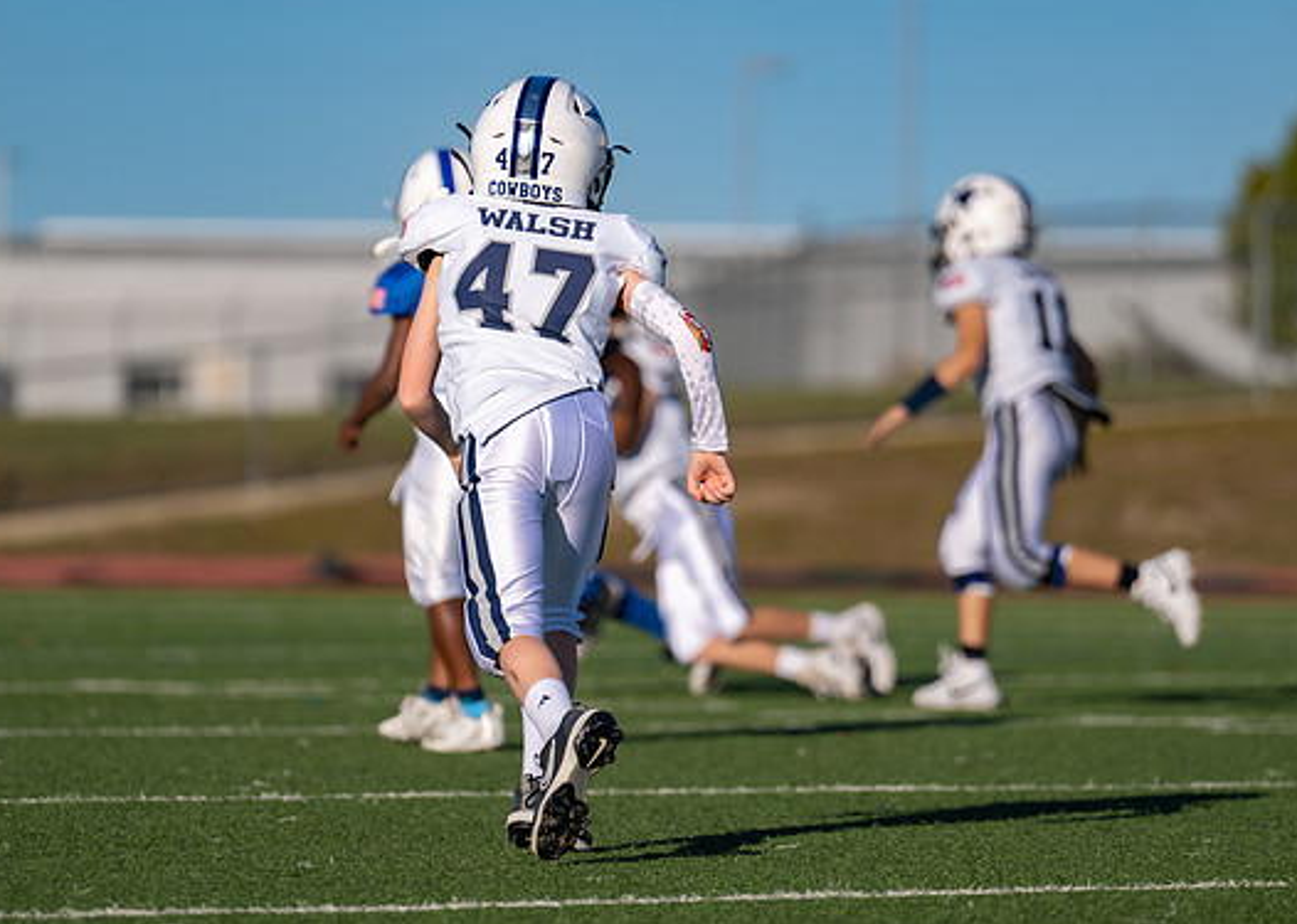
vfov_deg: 4.3
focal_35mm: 337
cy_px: 419
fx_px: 12406
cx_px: 604
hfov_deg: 6.0
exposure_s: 1/2500
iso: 160
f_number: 4
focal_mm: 280
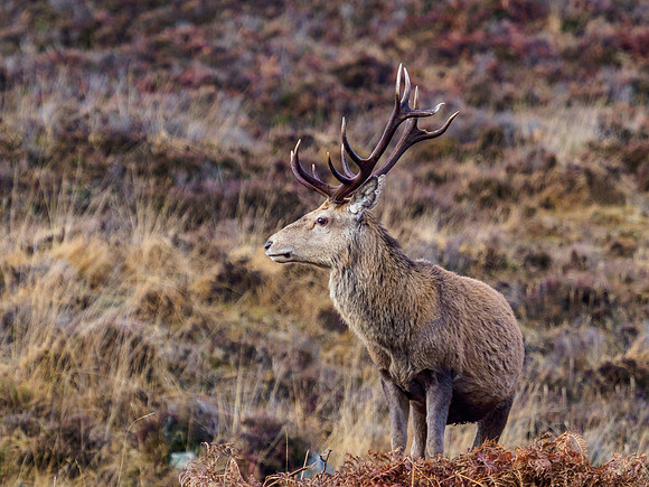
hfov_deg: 3.8
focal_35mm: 521
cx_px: 324
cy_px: 244
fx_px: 9768
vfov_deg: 2.9
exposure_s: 1/200
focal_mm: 260
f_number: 5.6
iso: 1250
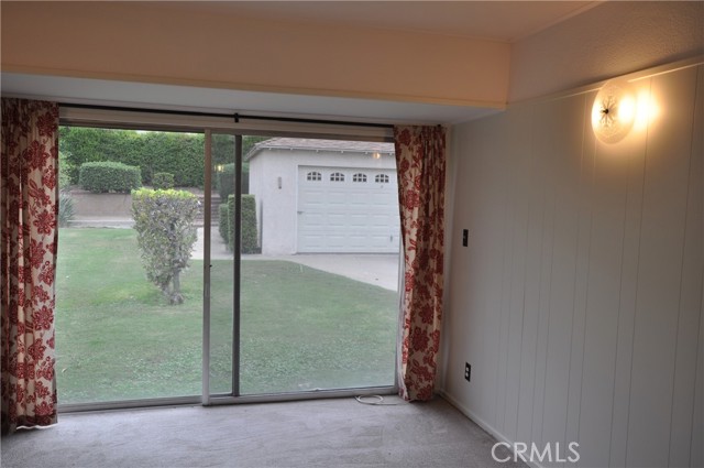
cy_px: 234
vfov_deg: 43.5
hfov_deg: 62.0
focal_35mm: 30
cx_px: 352
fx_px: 586
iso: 200
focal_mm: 20
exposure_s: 1/25
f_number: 10
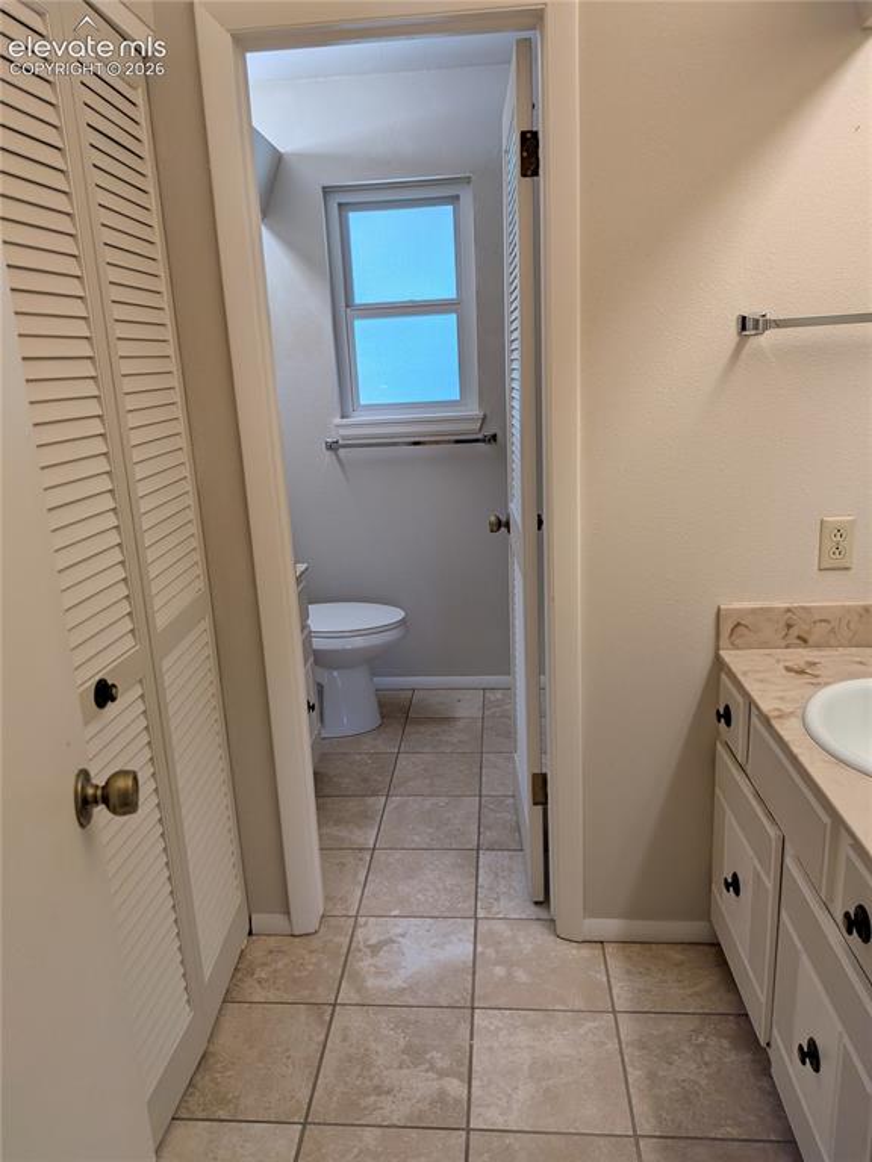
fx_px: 806
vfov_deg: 71.6
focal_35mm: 24
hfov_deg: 56.8
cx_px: 436
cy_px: 581
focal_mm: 4.53
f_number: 1.7
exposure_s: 1/120
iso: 35
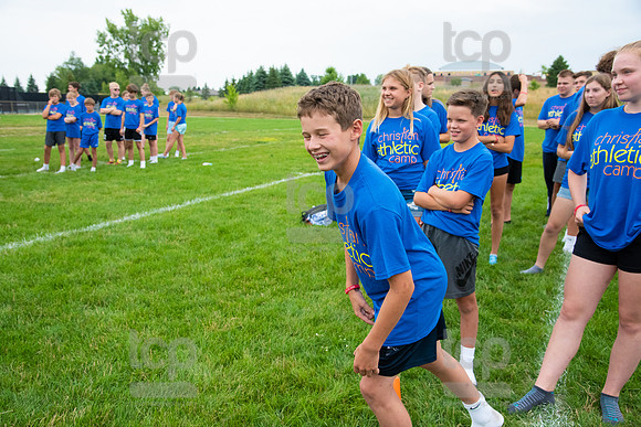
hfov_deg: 55.8
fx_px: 606
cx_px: 320
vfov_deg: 38.9
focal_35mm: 34
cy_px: 214
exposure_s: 1/1600
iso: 2000
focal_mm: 34
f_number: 5.6
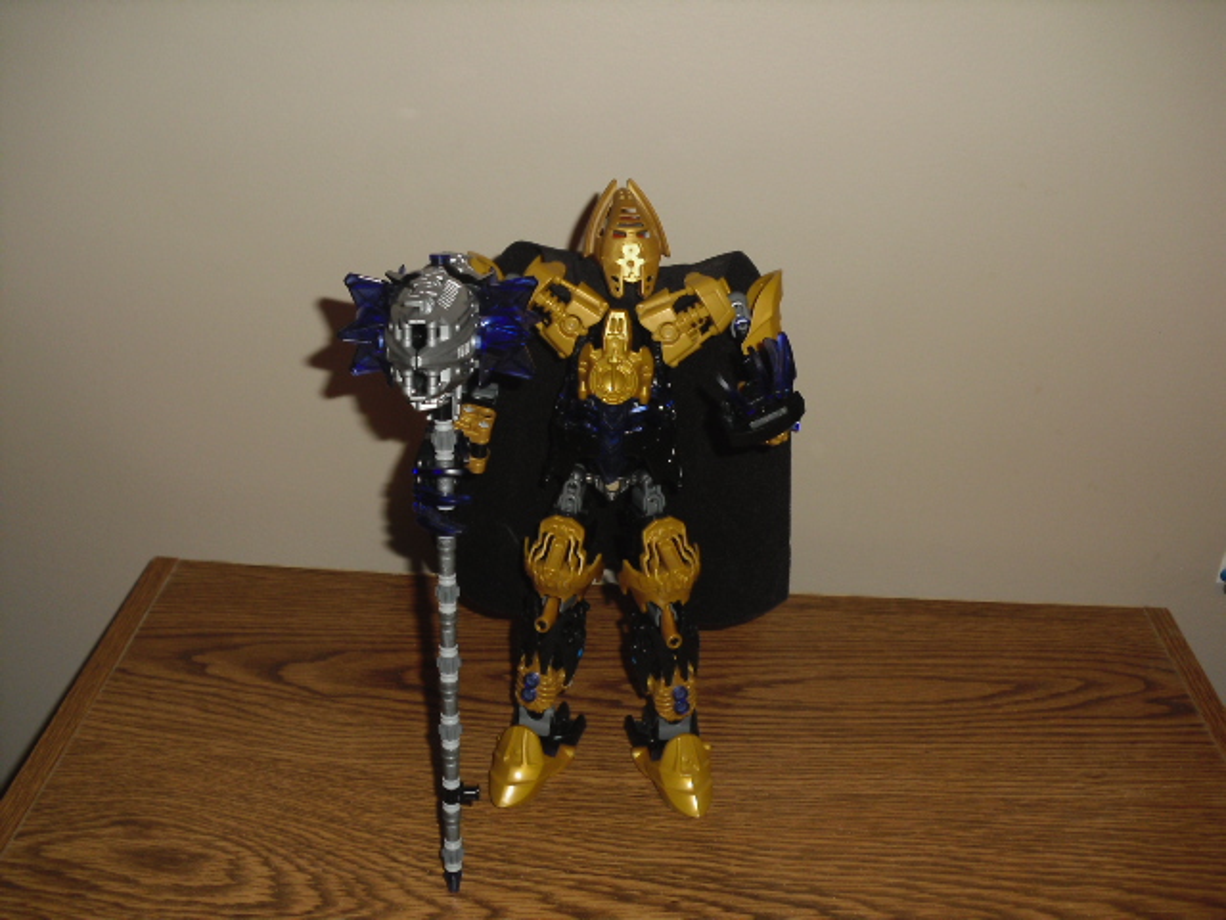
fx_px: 1275
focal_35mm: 36
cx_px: 613
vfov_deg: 39.7
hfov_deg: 51.4
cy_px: 460
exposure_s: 1/60
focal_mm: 6.3
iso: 200
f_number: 3.1
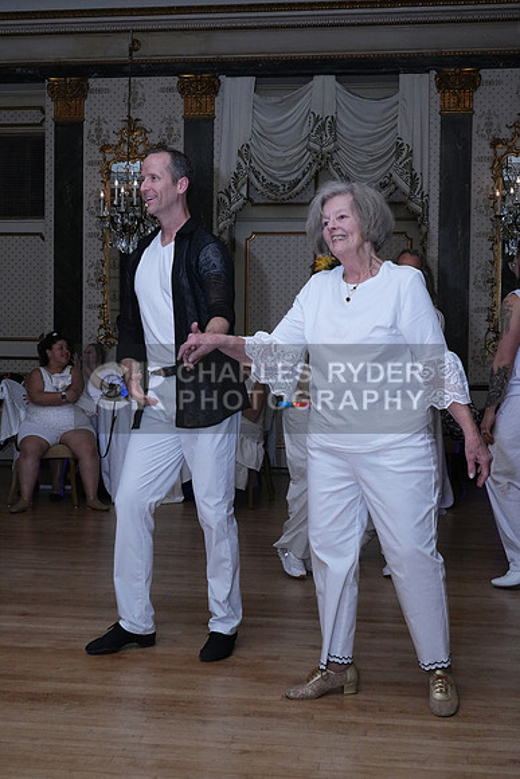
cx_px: 260
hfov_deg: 29.3
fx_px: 996
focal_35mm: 46
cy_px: 390
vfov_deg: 42.7
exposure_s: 1/200
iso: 5000
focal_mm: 46
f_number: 13
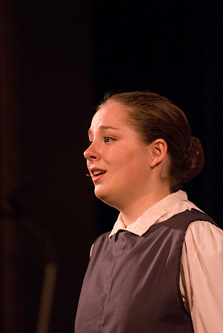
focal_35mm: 300
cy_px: 166
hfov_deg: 4.6
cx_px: 112
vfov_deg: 6.9
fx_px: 2781
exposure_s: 1/160
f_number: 2.8
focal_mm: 200
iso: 1600
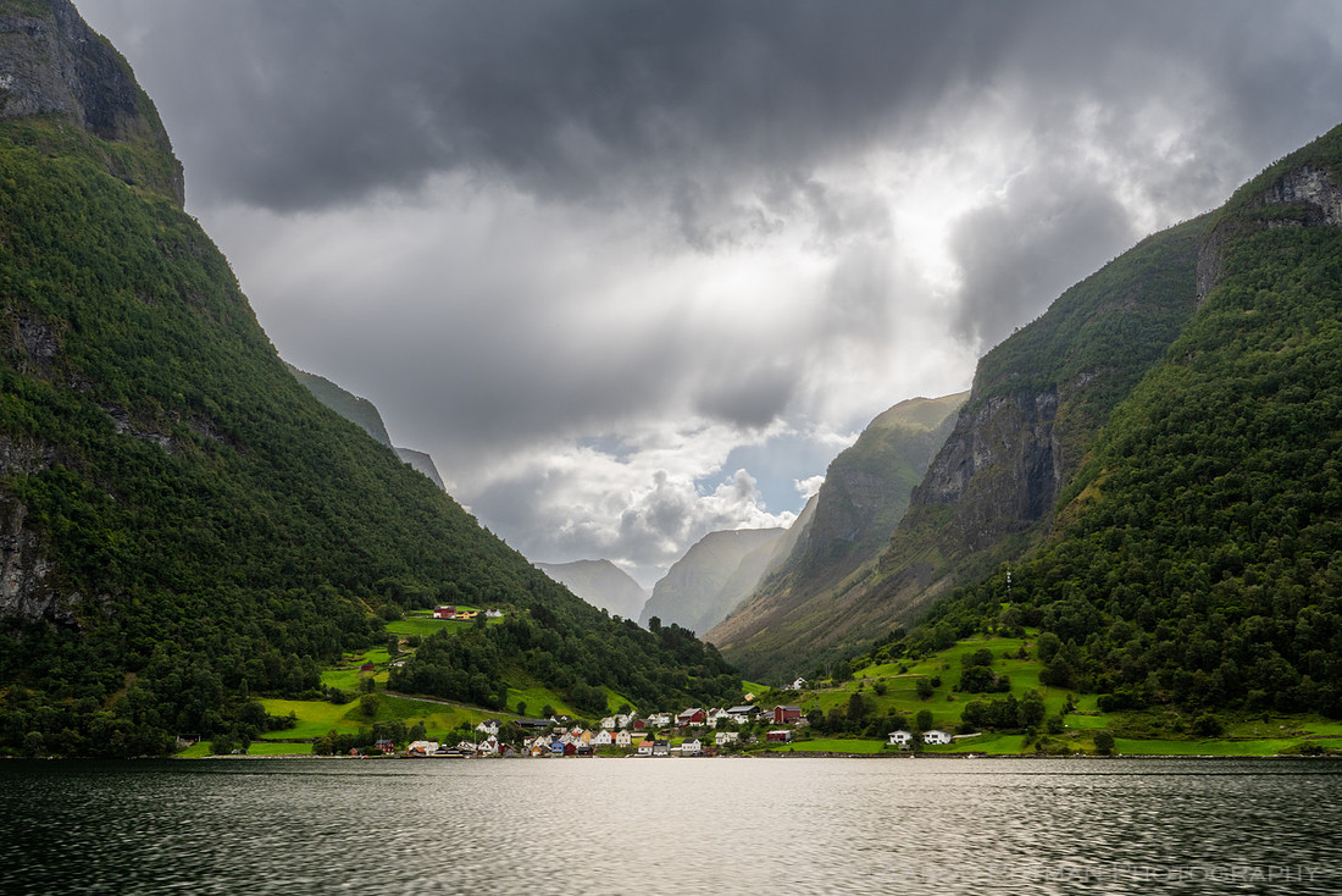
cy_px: 448
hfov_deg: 54.4
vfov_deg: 37.9
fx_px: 1305
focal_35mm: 35
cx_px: 671
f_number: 22
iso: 200
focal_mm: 35
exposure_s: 1/30
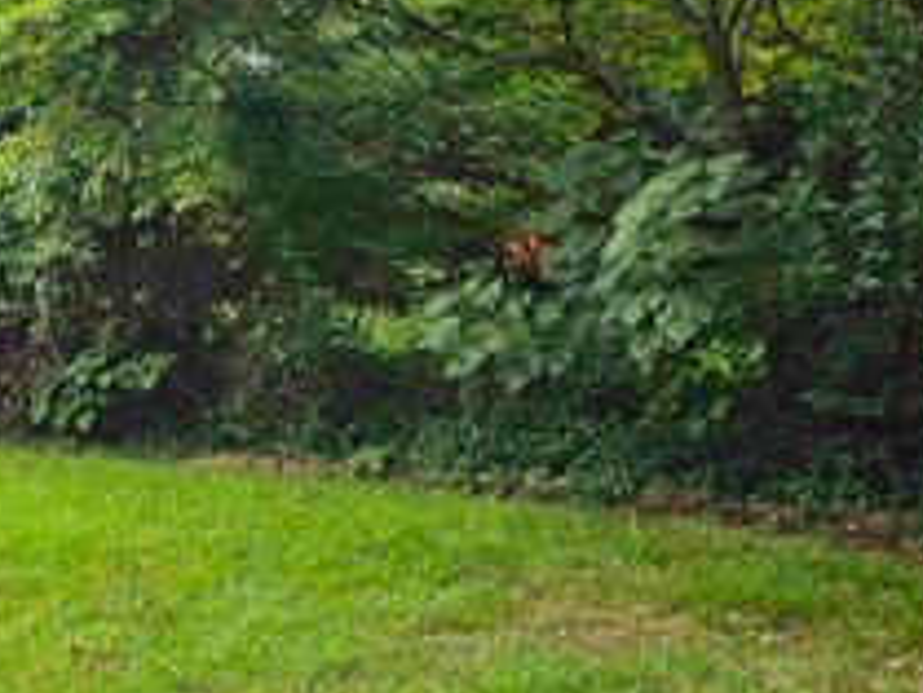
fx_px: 1467
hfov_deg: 31.5
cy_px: 369
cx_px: -62
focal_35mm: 55
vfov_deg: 26.6
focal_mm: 6.3
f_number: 1.7
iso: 16
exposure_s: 1/180
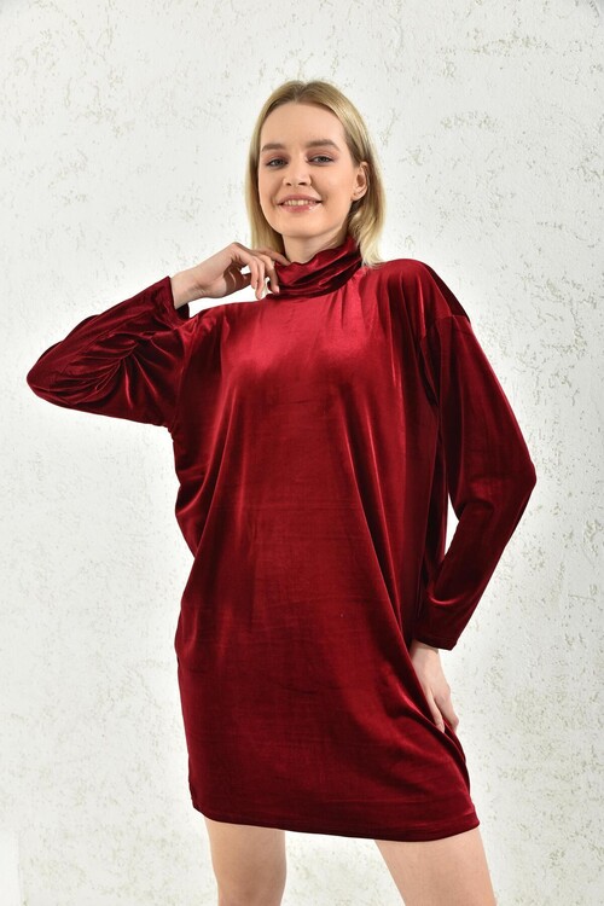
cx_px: 302
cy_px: 453
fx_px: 956
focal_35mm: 38
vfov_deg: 50.7
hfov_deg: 35.1
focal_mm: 38
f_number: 7.1
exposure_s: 1/160
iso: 100
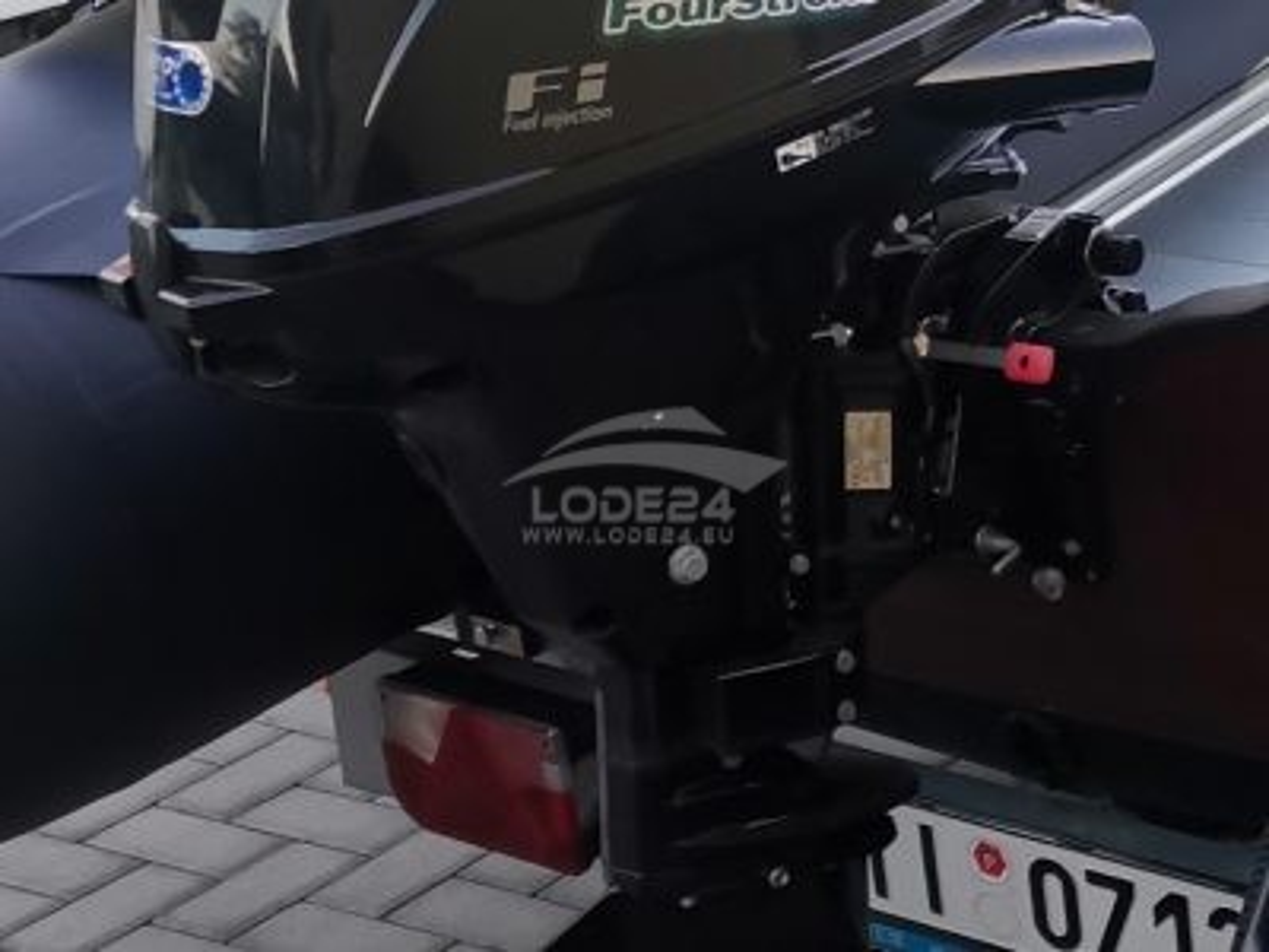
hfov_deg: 67.3
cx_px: 634
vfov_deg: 53.1
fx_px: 953
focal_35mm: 26
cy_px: 476
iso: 400
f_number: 1.8
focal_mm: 4.75
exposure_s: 1/33.3
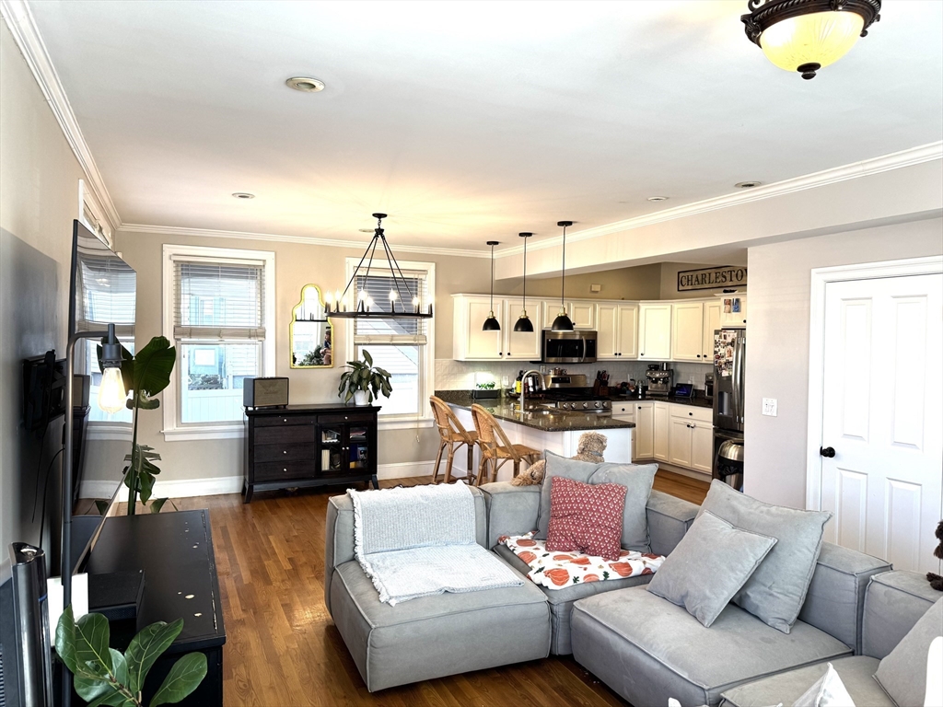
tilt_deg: -2.4
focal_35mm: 24
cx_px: 472
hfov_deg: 71.6
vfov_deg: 56.8
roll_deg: -0.3
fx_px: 654
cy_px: 354
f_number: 1.78
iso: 80
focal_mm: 6.76
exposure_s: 1/120
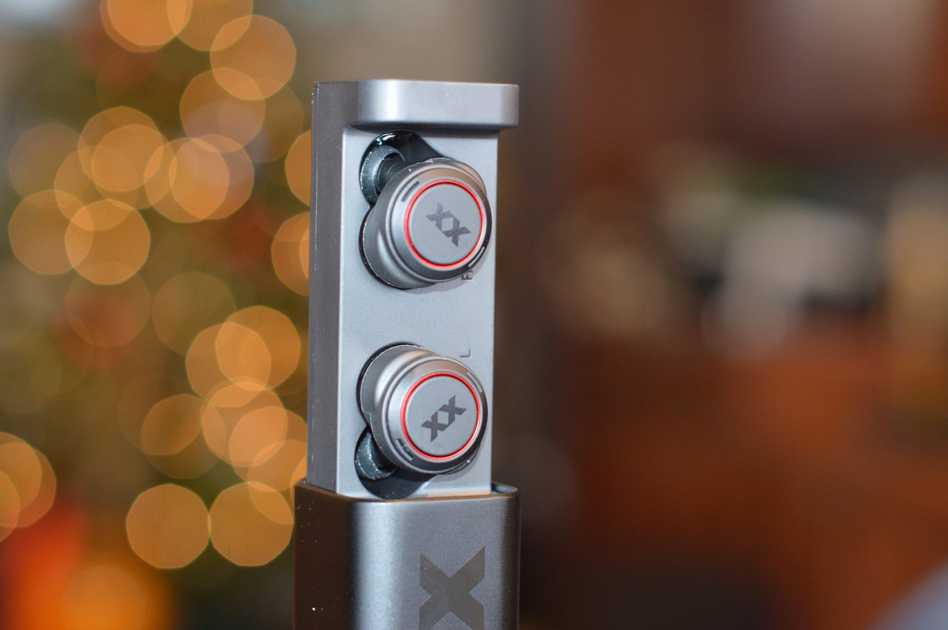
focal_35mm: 75
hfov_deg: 27.0
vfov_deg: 18.2
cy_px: 315
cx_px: 474
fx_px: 1973
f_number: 2.8
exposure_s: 1/60
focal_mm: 50
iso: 800
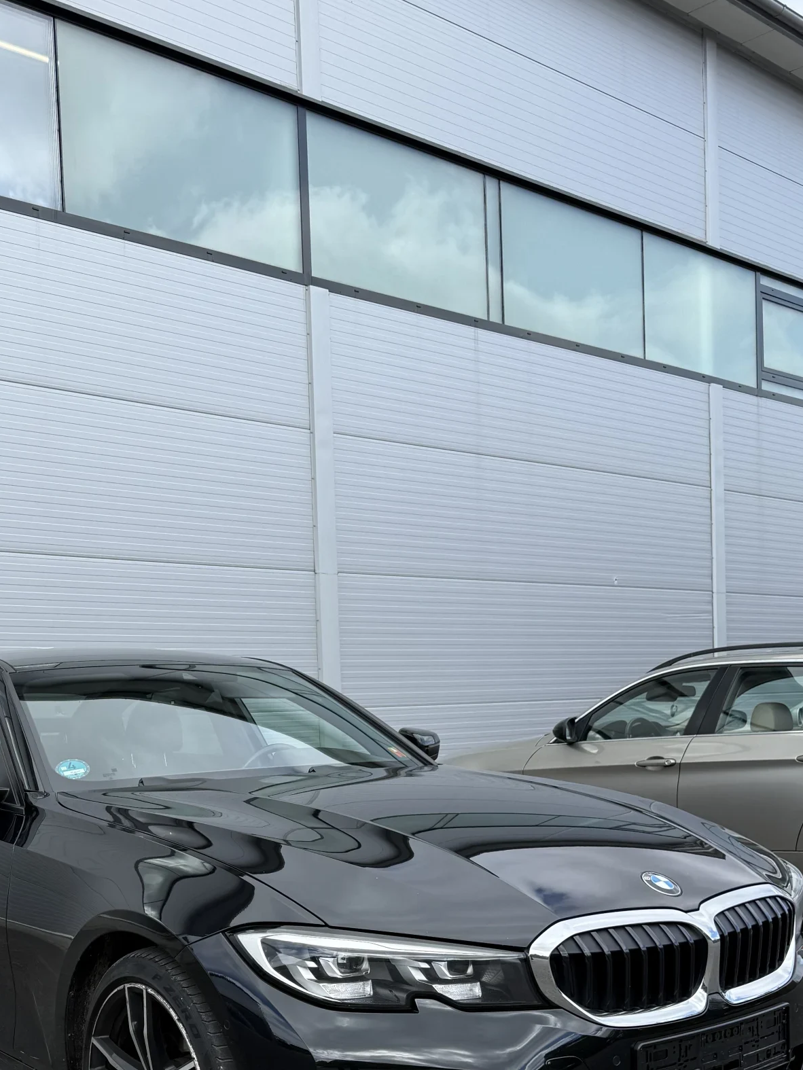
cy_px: 777
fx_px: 1206
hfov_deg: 36.3
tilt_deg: -3.5
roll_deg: +1.8
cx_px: 244
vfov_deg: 46.5
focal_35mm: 39
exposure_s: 1/1618
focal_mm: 6.76
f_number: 1.78
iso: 80
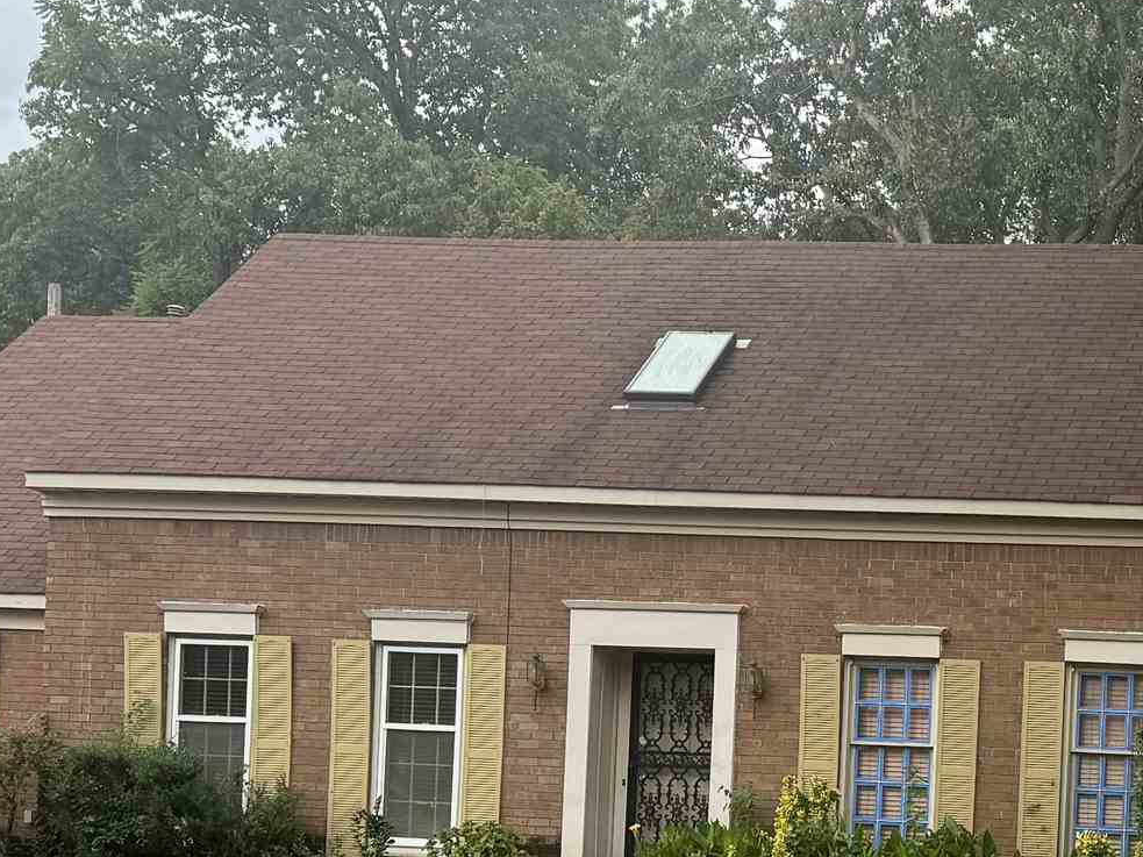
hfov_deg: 24.4
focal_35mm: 75
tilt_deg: -0.7
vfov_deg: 19.3
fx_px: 2476
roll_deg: -2.6
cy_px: 765
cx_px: 1236
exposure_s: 1/980
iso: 80
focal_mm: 6.76
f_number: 1.78
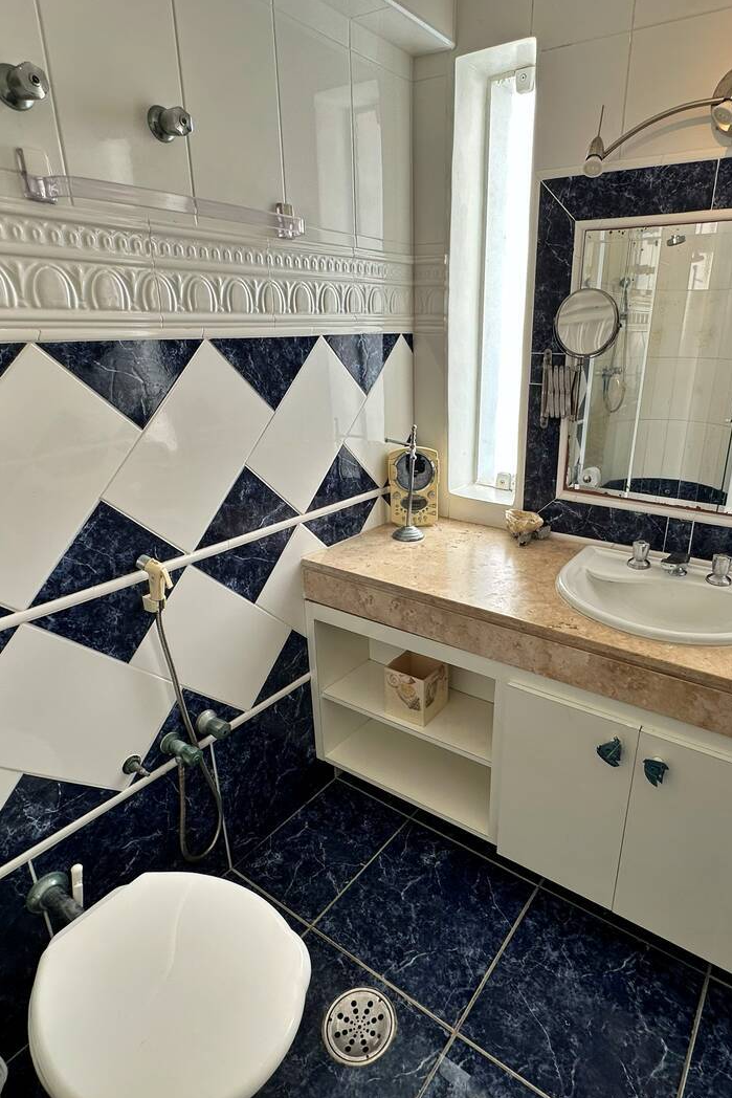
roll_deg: -0.5
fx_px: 610
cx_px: 435
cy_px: 545
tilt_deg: -19.6
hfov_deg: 61.5
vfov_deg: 84.0
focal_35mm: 20
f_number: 2.2
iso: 40
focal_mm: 2.22
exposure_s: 1/106
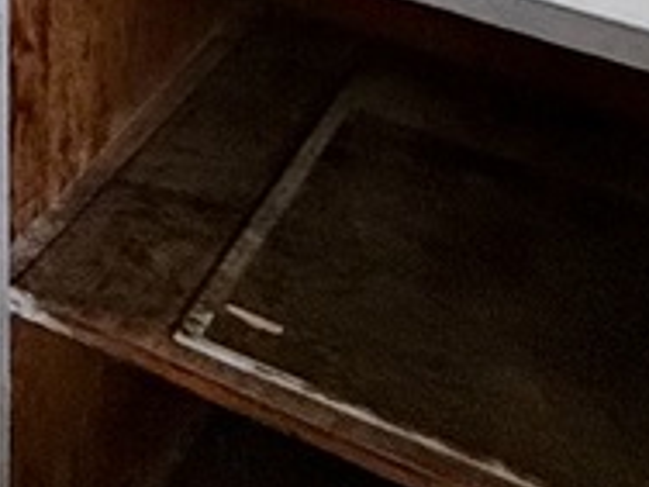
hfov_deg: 13.8
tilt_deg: -1.4
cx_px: -849
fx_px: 2006
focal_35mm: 107
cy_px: -936
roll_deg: +0.6
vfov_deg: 10.3
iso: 250
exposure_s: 1/60
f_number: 2.2
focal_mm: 2.22
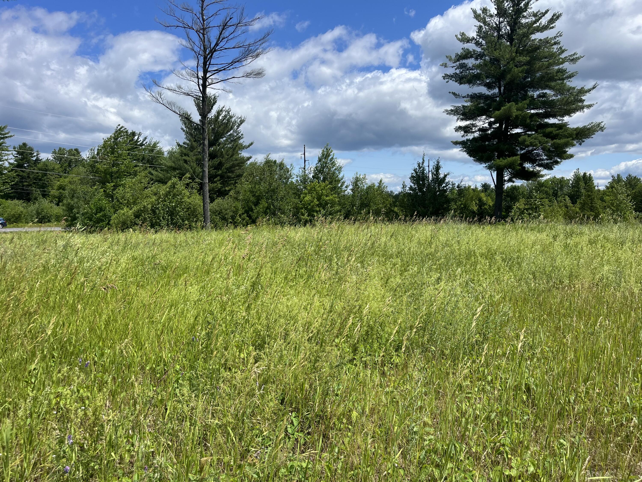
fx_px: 482
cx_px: 321
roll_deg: +0.2
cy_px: 241
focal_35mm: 26
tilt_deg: -4.0
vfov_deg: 53.1
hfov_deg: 67.3
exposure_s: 1/3521
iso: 50
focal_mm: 5.1
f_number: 1.6
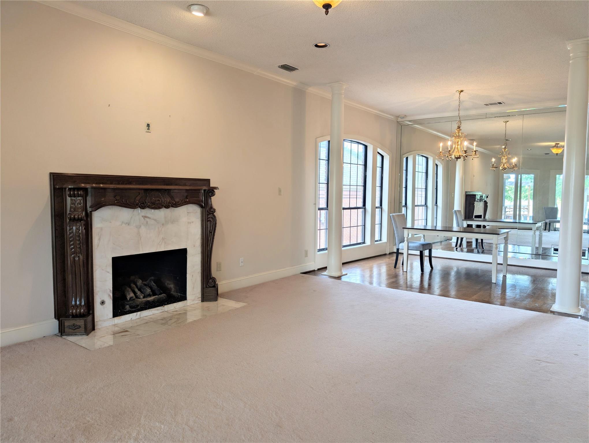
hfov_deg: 71.5
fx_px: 409
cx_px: 294
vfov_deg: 56.9
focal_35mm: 24
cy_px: 222
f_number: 1.68
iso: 25
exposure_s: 1/40
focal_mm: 6.9
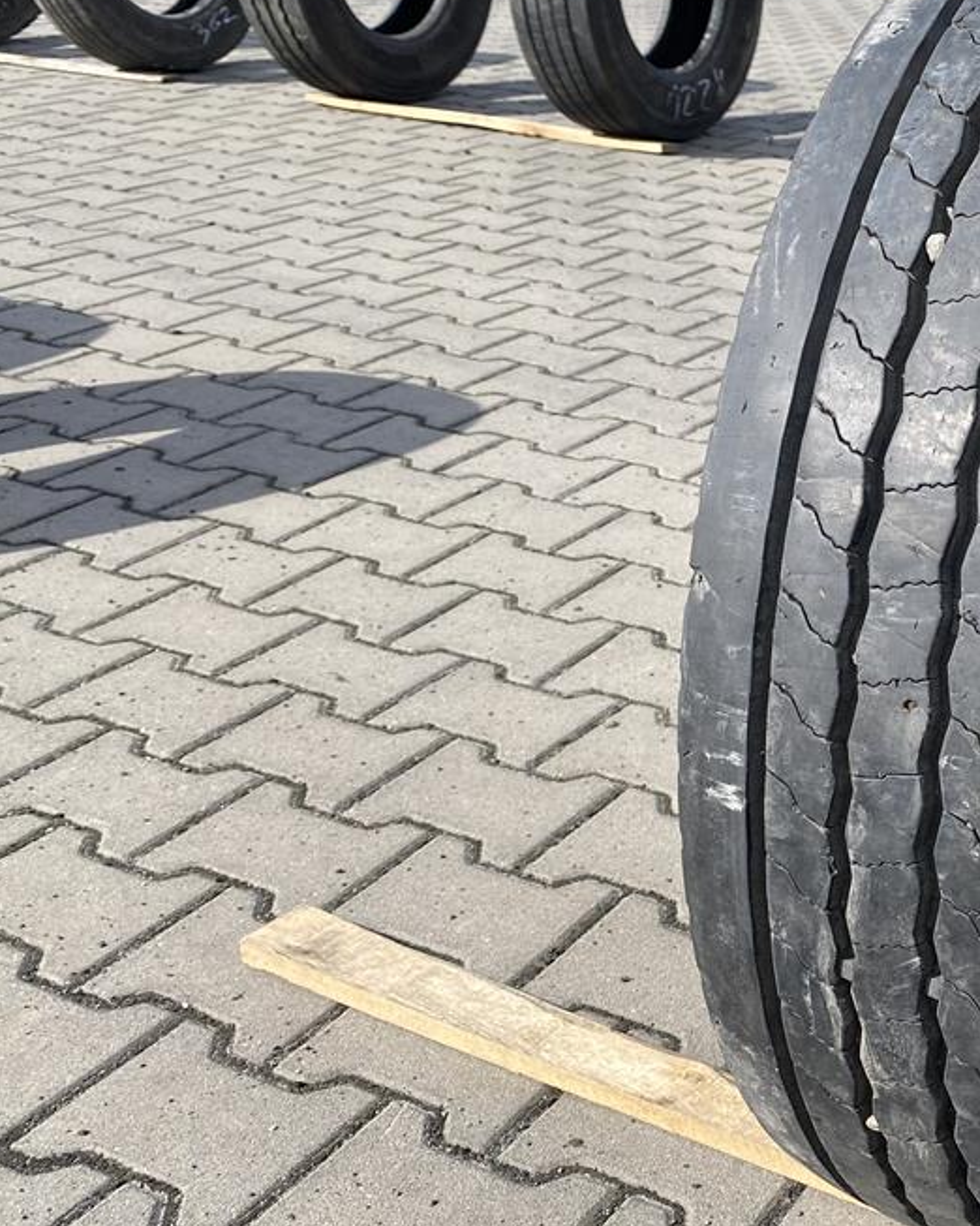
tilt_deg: -26.0
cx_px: 1007
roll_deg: -5.4
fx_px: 1705
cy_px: 643
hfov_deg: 29.7
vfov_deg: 39.5
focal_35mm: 47
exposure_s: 1/1701
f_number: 1.8
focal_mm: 4.25
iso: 32
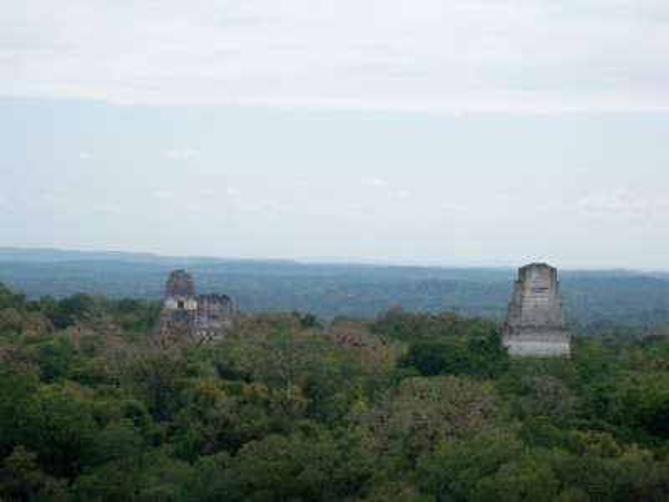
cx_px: 334
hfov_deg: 18.7
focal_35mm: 105
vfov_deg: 14.1
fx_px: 2029
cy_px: 251
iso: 80
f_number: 5.7
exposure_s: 1/640
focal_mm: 18.8
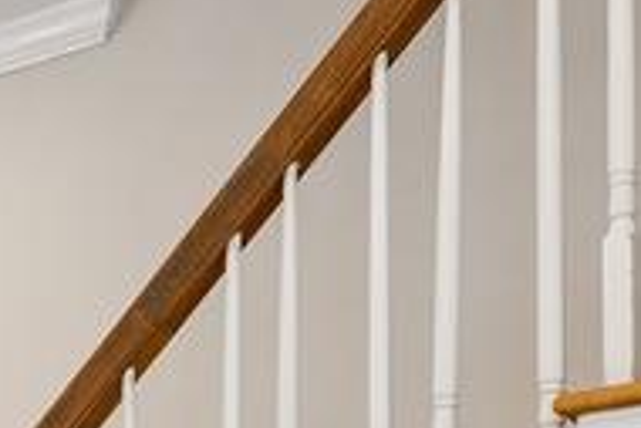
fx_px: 2156
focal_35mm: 121
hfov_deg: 15.0
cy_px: 890
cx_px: -472
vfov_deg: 10.3
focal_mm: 16
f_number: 4
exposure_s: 1/13
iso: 250
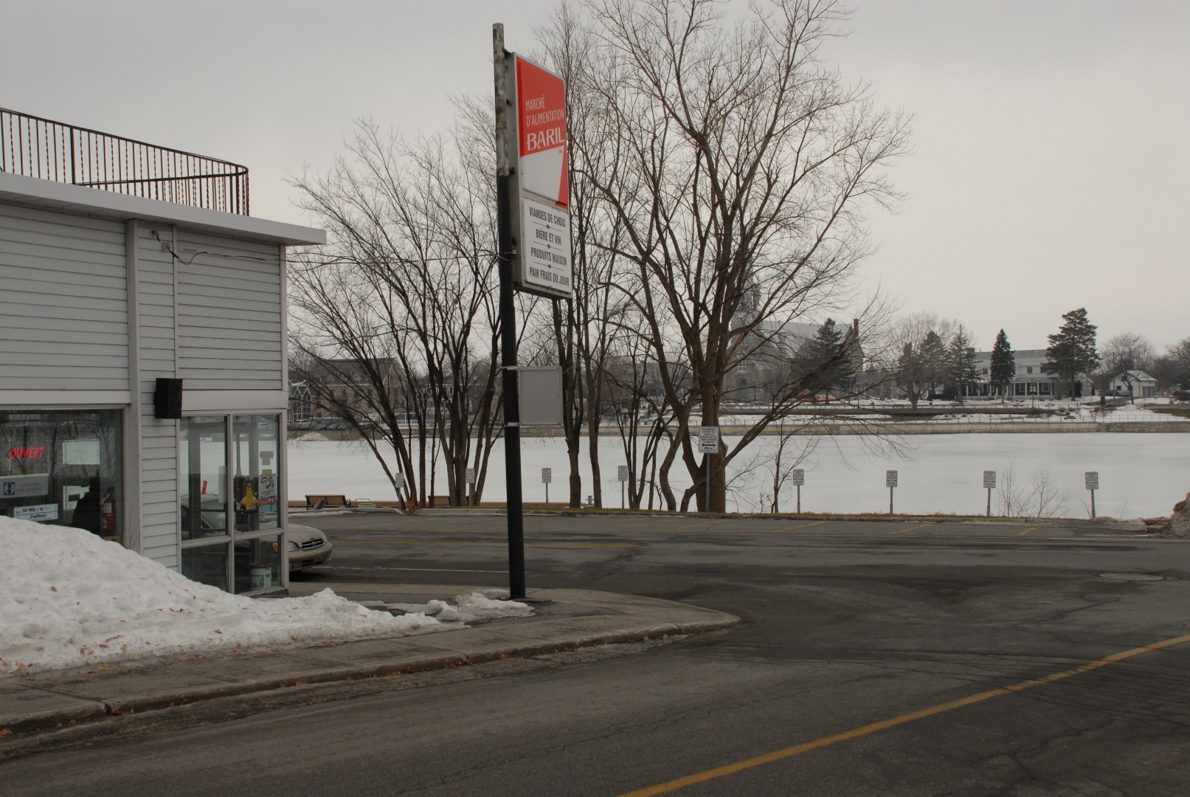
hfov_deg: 46.3
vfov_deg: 32.0
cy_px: 398
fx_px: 1390
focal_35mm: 42
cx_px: 595
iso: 400
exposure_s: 1/800
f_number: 6.3
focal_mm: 28
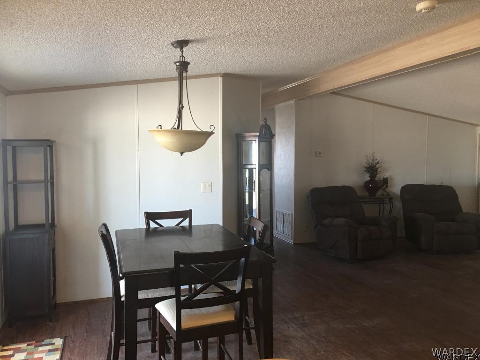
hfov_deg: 61.7
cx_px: 240
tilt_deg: -1.8
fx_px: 402
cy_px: 180
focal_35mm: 29
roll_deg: -0.7
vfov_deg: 48.2
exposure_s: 1/15
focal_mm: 4.15
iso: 40
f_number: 2.2
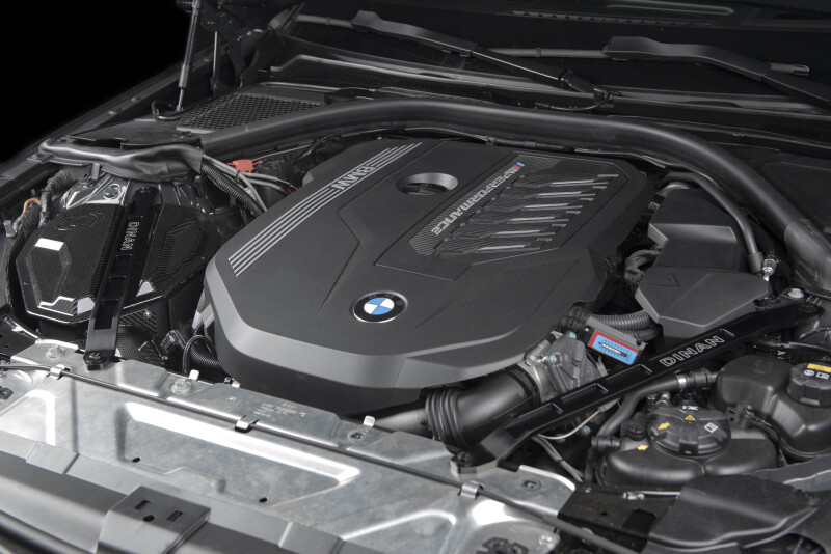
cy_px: 277
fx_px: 1039
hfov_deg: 43.6
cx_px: 416
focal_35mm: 45
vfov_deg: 29.9
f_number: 5.6
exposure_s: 1/100
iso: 100
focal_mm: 45
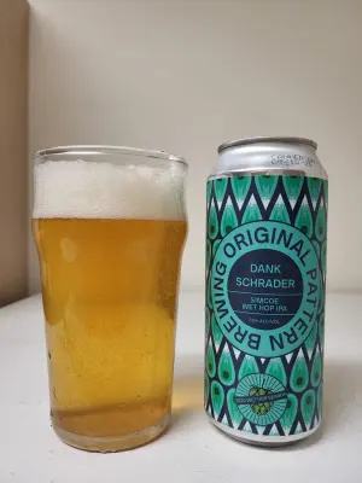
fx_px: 363
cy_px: 242
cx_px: 181
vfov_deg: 67.3
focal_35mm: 26
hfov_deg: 53.1
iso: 250
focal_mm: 5.4
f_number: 1.8
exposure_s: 1/120
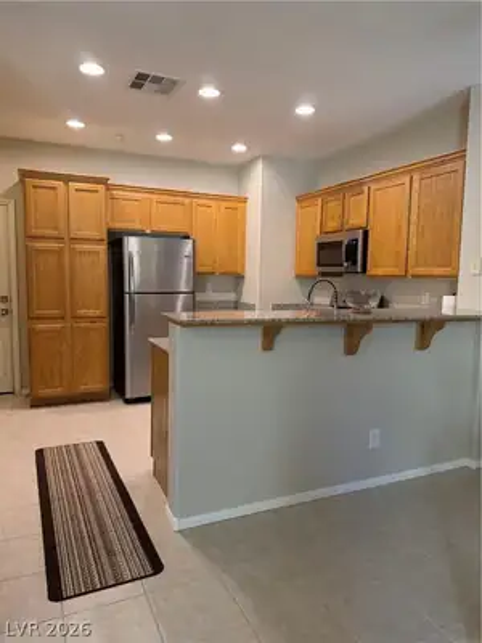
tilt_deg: -5.2
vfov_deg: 71.6
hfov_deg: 56.8
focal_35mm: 24
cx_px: 241
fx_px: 446
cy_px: 322
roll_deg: -1.3
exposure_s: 1/120
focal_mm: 6.76
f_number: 1.78
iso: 320
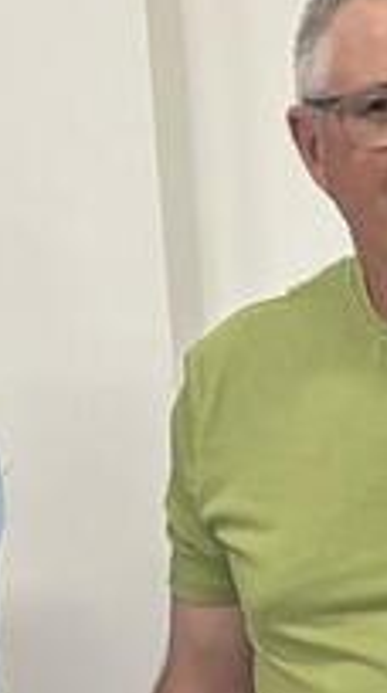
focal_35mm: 167
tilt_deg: -6.2
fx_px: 3062
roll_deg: +0.5
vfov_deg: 12.8
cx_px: 1426
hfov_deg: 6.2
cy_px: 564
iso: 125
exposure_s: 1/60
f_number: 1.6
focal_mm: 5.96
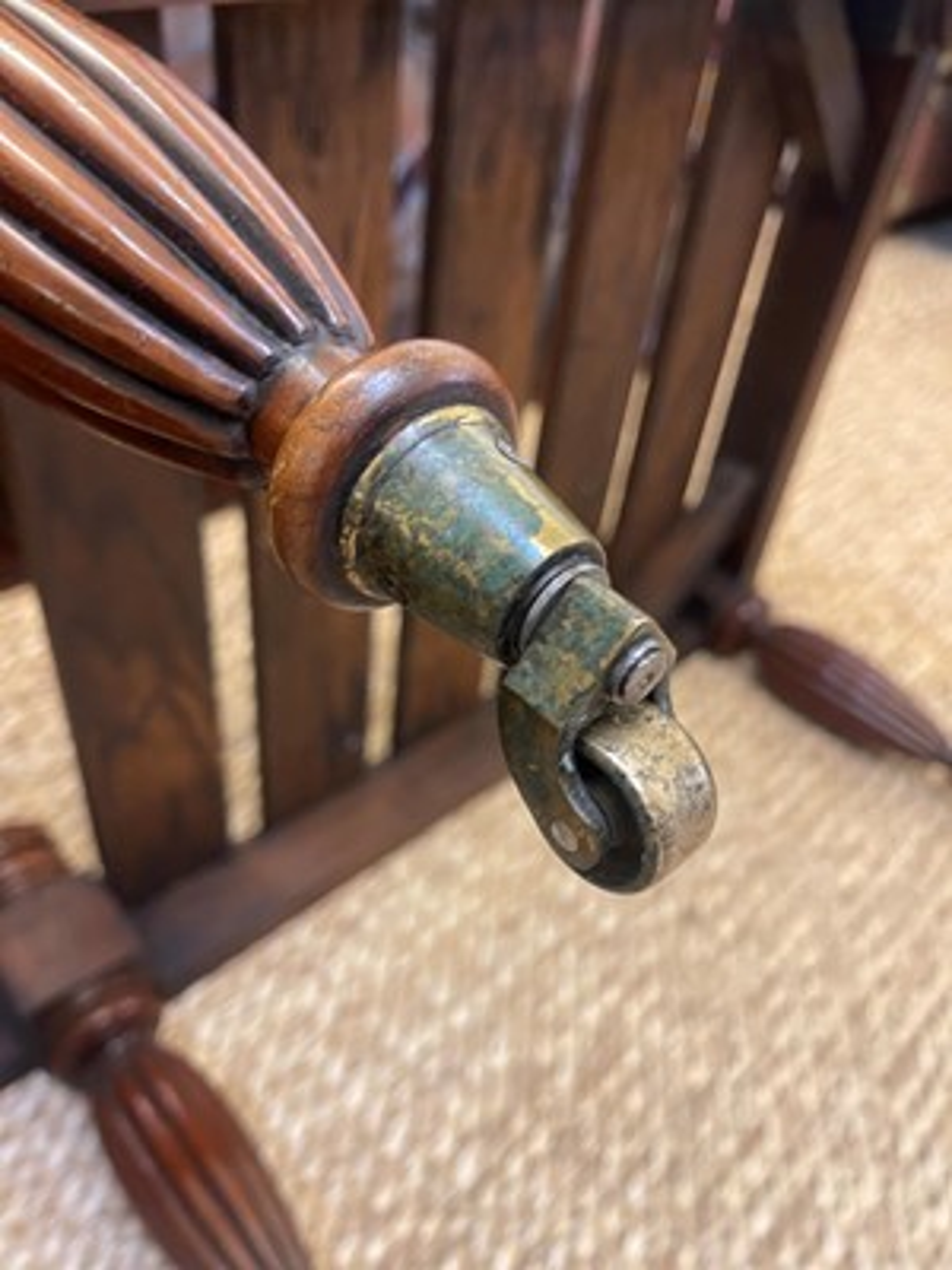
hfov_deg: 54.9
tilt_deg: -39.3
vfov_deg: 69.4
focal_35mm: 25
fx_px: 917
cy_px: 635
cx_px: 476
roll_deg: -8.9
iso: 250
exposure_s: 1/50
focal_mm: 5.1
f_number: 1.6
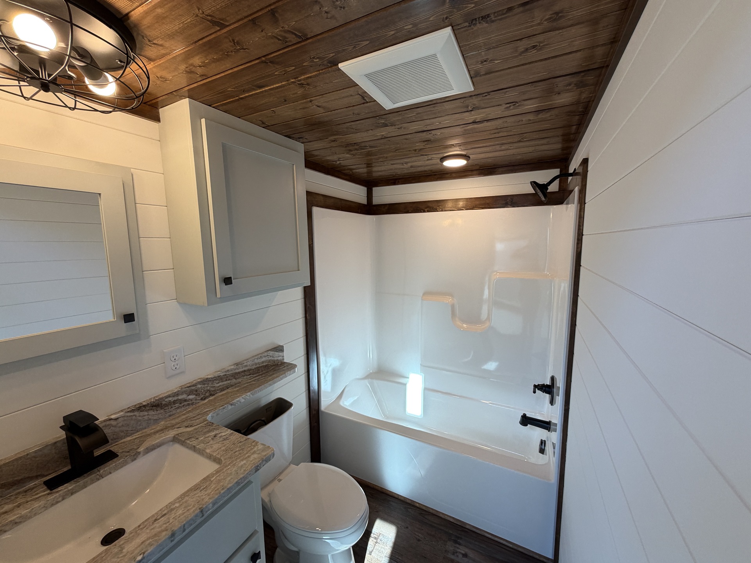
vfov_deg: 85.7
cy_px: 282
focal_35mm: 14
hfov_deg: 102.1
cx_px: 376
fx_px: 304
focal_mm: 2.22
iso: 100
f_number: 2.2
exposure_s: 1/120
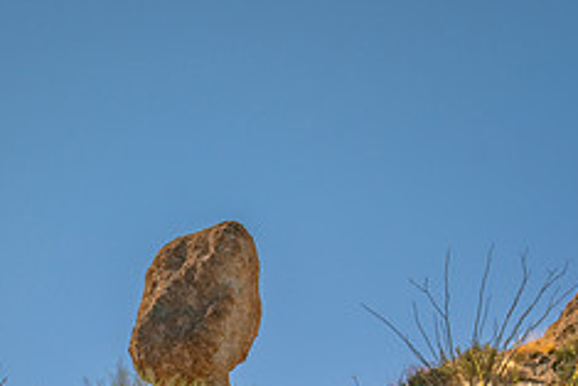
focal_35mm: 606
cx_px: 237
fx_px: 9735
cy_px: 378
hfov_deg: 3.4
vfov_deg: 2.3
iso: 200
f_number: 5.6
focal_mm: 210
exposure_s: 1/1600
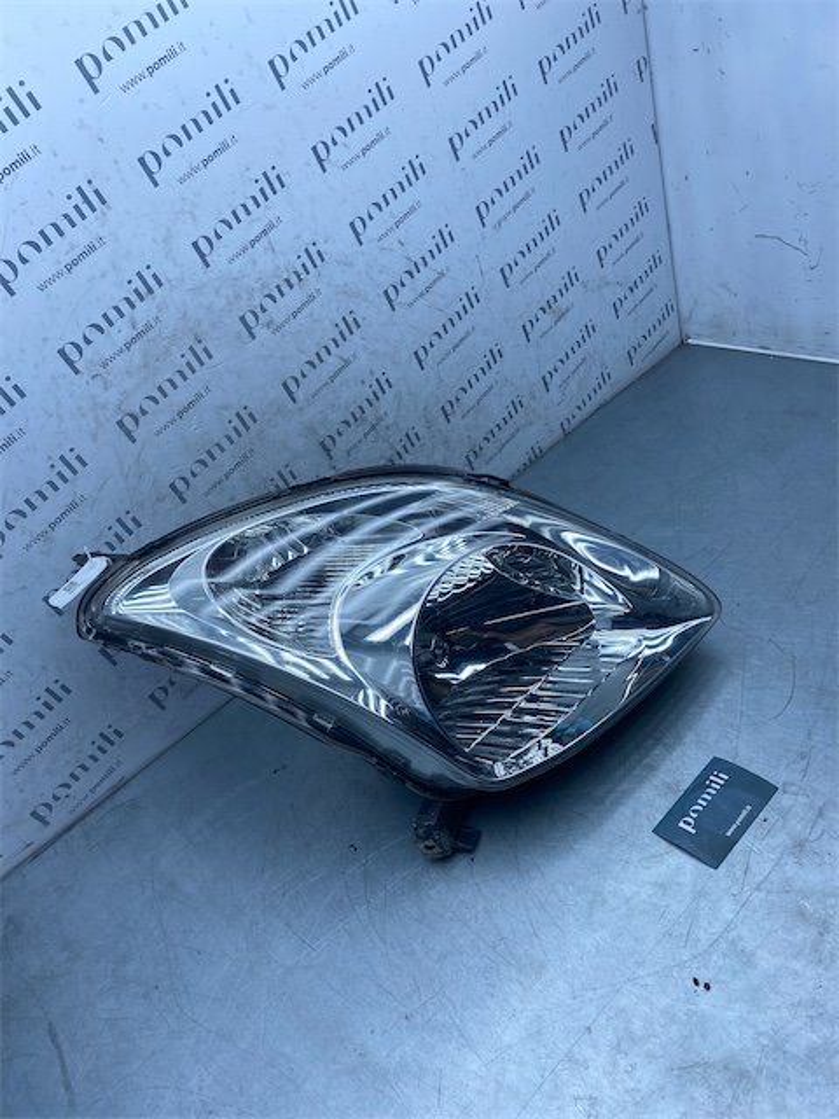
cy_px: 560
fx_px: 840
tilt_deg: -34.8
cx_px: 420
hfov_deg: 53.1
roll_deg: +19.2
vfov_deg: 67.3
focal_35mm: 26
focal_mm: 4.25
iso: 32
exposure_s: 1/1218
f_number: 1.8
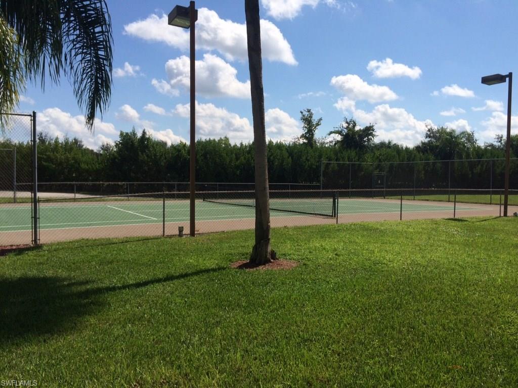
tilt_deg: -2.4
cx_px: 259
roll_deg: -2.0
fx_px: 434
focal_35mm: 29
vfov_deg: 48.2
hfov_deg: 61.7
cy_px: 194
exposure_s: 1/4115
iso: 32
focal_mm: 4.15
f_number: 2.2
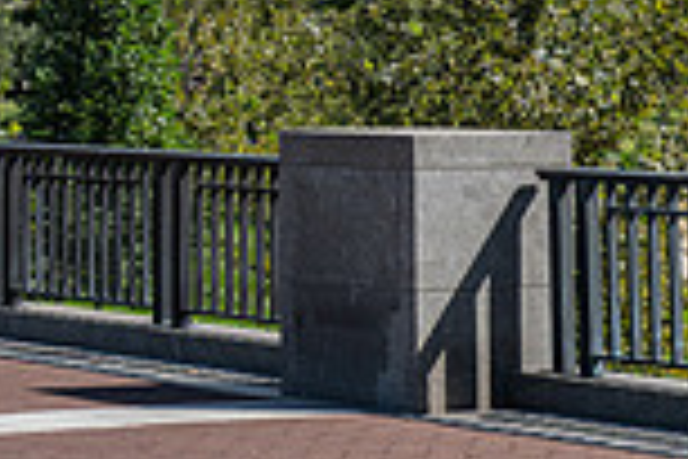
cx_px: -261
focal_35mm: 167
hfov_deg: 11.9
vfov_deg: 8.0
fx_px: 3191
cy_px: -263
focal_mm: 44
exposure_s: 1/250
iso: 250
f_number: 13
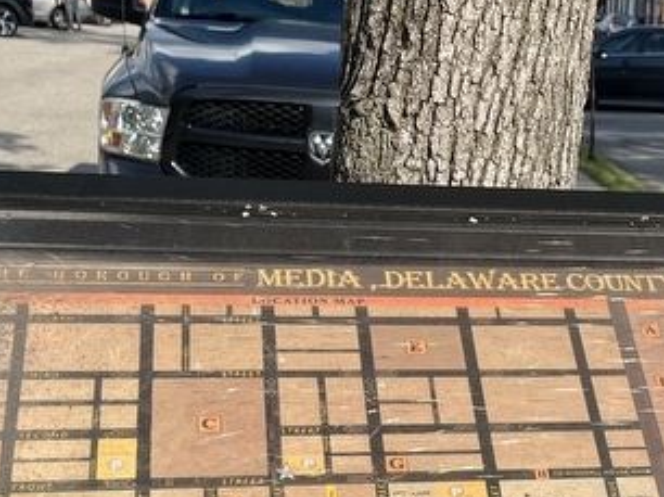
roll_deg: -3.3
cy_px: 553
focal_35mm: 68
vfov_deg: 20.5
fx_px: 1303
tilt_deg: -22.2
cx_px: 590
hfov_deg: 27.6
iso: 50
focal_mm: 5.1
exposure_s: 1/2755
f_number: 1.6
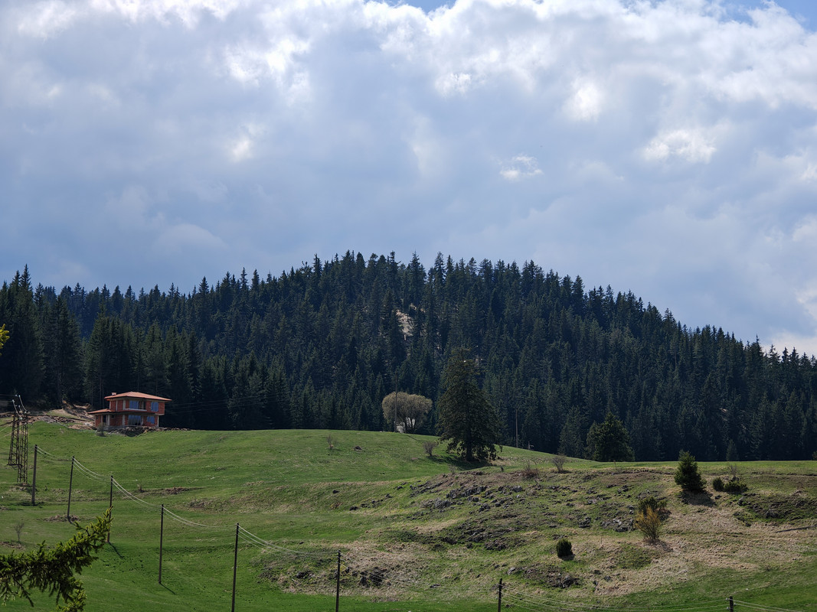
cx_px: 408
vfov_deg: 21.6
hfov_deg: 28.6
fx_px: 1605
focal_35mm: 68
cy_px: 306
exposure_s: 1/670
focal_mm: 15.38
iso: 50
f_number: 2.6
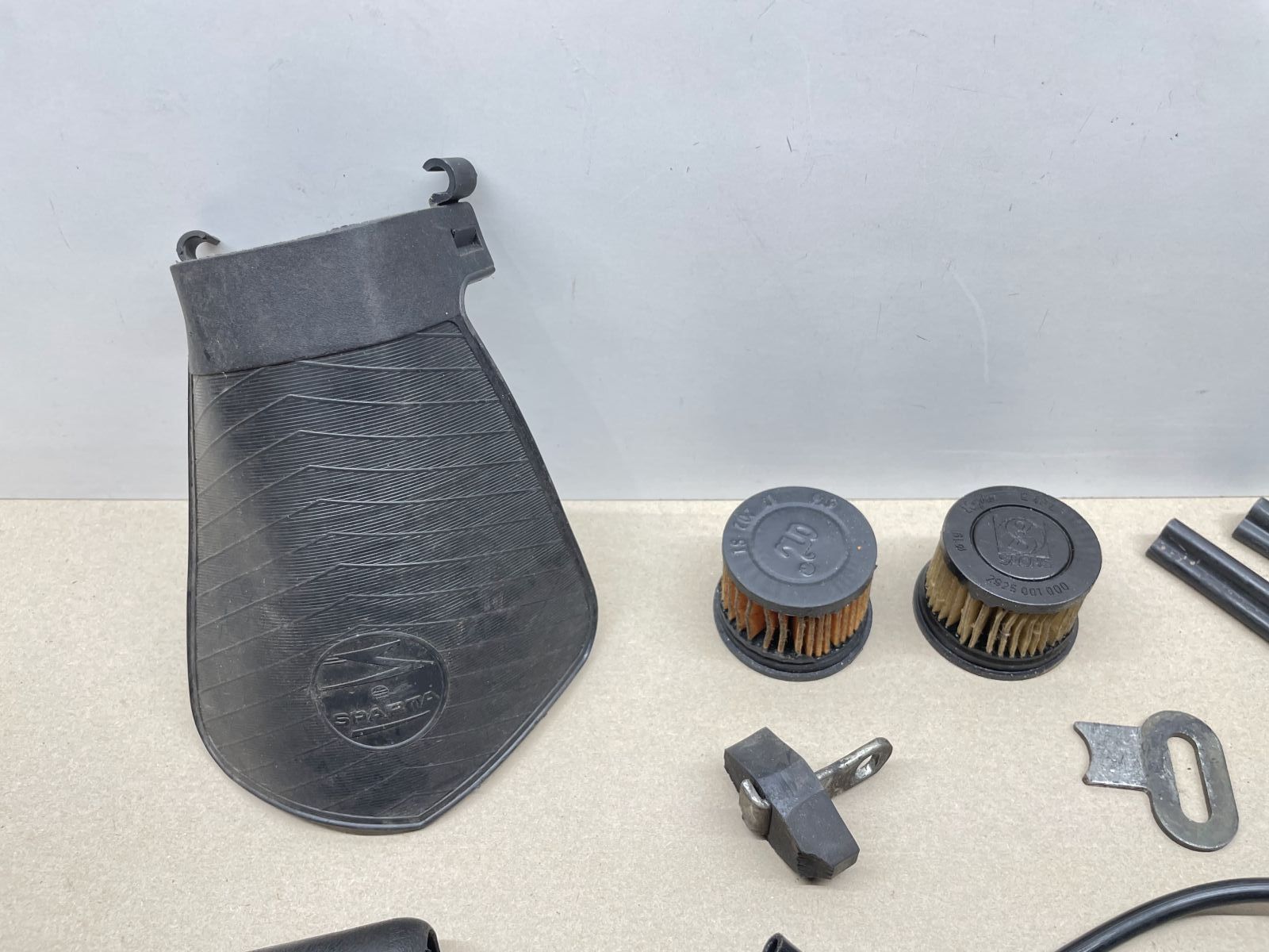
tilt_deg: -49.5
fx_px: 953
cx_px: 634
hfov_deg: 67.3
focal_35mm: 26
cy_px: 476
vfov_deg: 53.1
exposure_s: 1/100
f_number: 1.6
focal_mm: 4.2
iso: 100
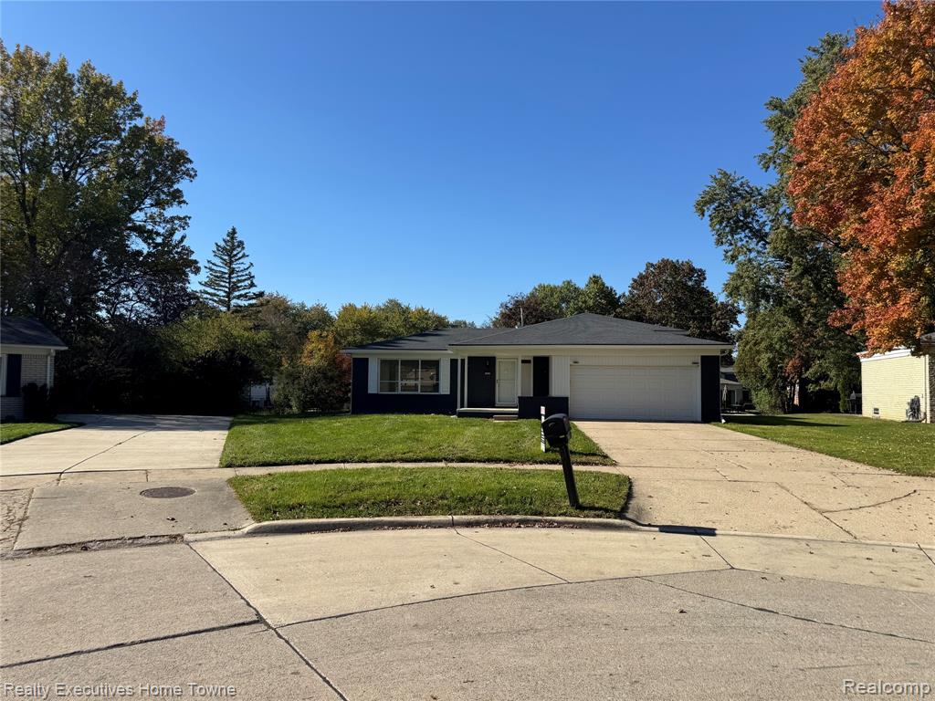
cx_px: 468
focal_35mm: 24
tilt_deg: +1.7
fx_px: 648
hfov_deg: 71.6
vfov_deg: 56.8
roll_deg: -0.9
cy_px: 350
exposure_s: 1/4950
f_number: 1.78
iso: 80
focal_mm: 6.76
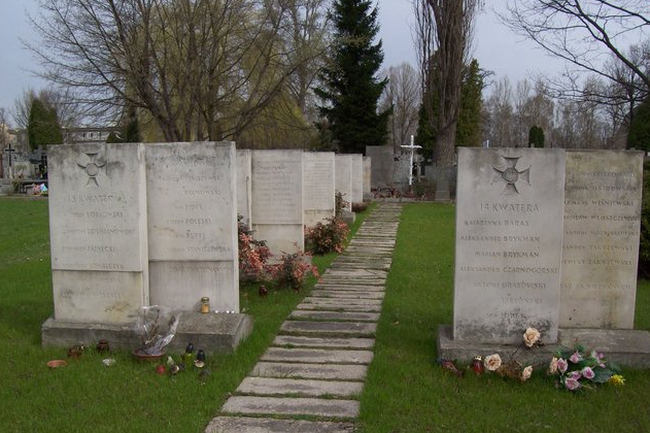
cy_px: 239
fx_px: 686
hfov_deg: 50.7
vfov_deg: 35.0
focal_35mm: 38
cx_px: 327
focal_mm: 6
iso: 80
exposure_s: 1/466
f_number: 4.8
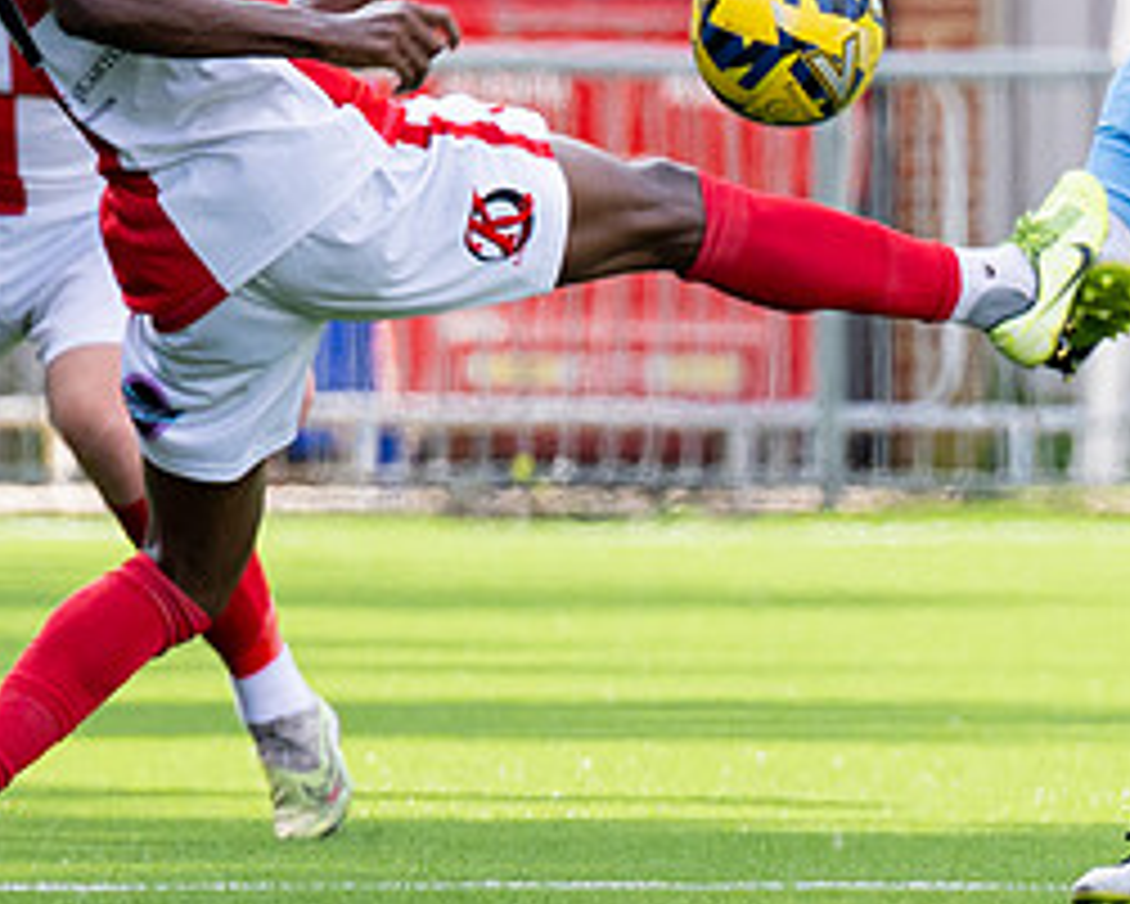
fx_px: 43761
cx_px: 545
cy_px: 534
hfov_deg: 1.5
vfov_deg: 1.2
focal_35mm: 1308
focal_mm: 190
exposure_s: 1/1000
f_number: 4
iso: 200
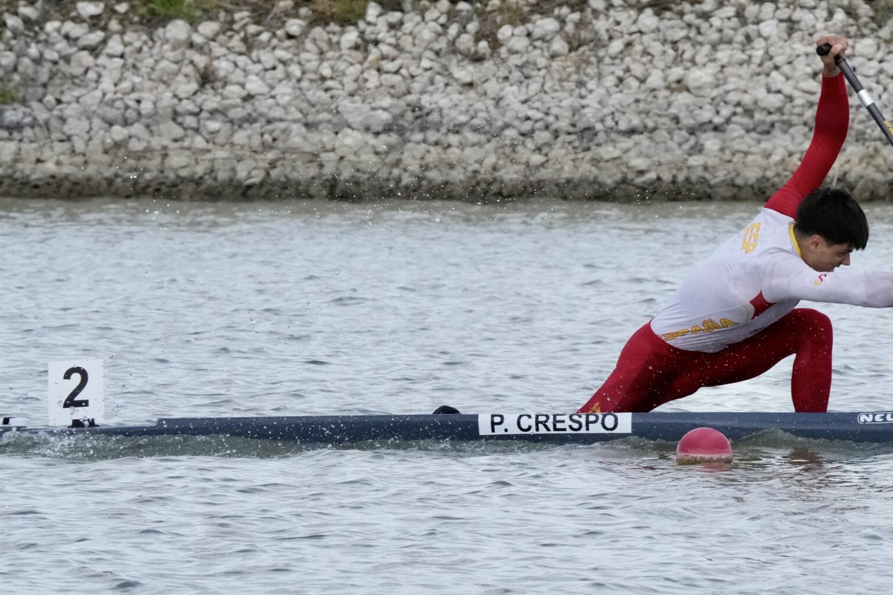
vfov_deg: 1.4
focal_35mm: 1006
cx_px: 705
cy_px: 277
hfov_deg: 2.1
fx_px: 24952
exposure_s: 1/1600
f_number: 16
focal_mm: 600
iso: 3200
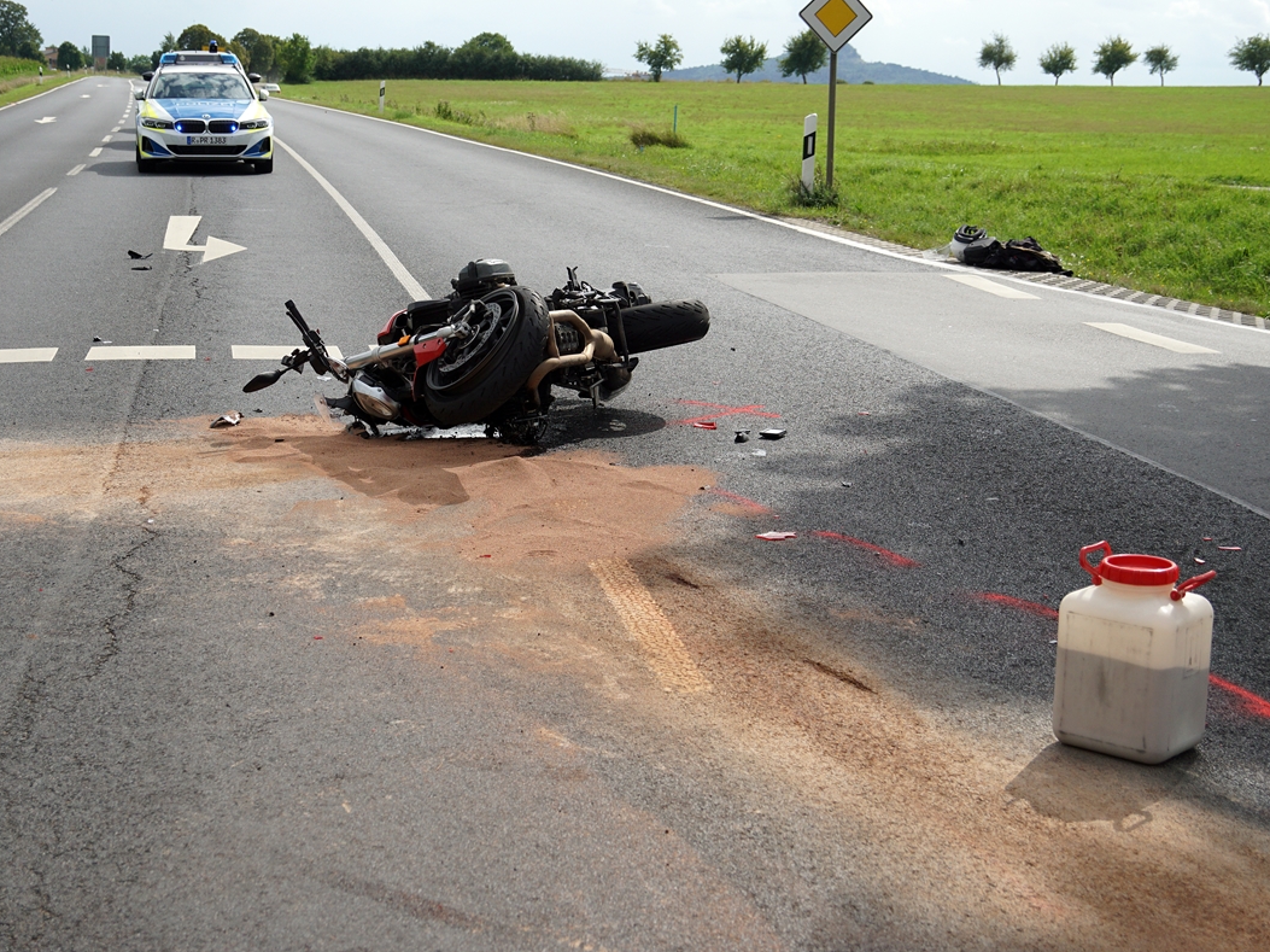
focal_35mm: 58
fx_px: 2111
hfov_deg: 33.5
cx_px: 583
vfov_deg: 25.4
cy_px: 478
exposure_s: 1/2000
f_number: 5
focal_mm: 35
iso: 320
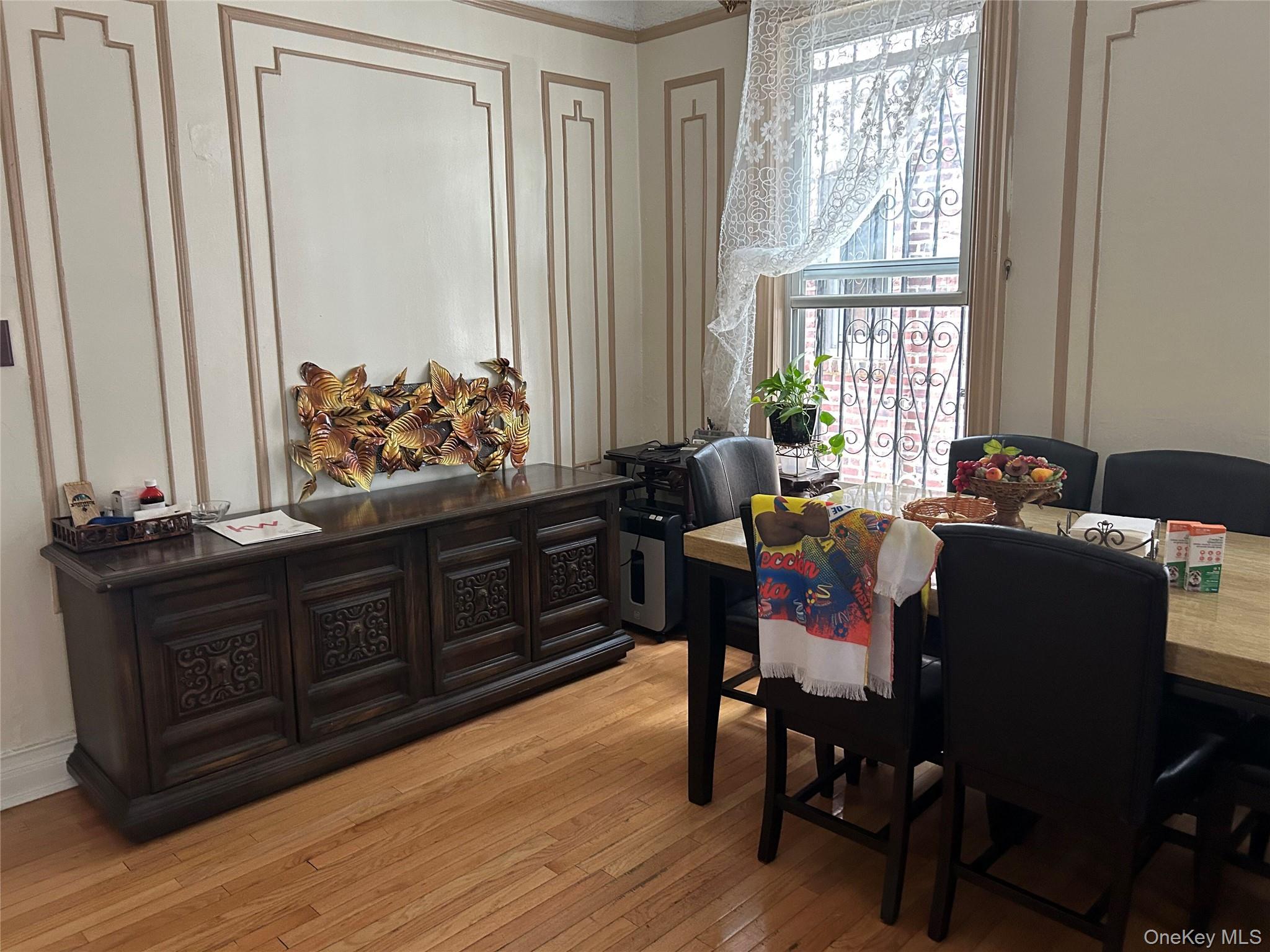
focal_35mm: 26
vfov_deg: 53.1
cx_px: 635
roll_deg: +1.1
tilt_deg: -9.2
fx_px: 954
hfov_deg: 67.3
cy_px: 476
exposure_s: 1/60
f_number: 1.5
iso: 250
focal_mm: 5.7
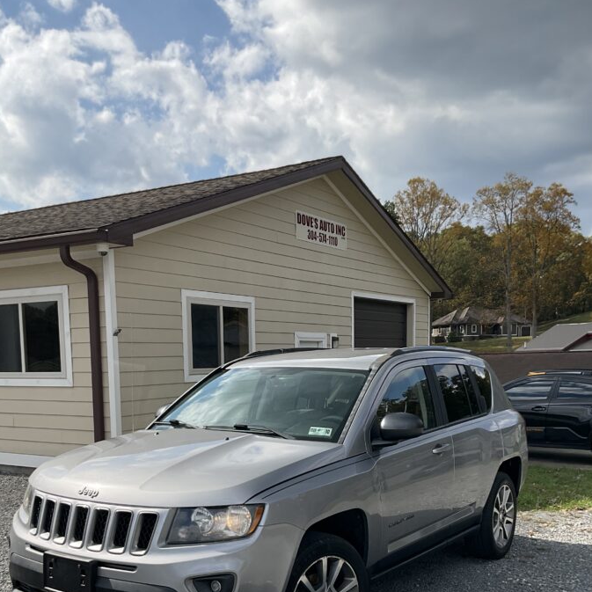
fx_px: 755
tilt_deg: -5.4
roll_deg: +1.0
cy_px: 433
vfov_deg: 41.7
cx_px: 279
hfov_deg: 42.8
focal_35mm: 39
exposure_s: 1/1848
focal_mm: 3
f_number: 1.8
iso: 16
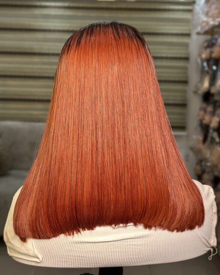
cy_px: 127
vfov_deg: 36.6
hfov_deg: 29.7
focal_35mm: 51
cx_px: 110
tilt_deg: -7.6
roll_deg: -2.5
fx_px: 415
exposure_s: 1/235
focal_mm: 6.86
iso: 100
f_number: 1.78
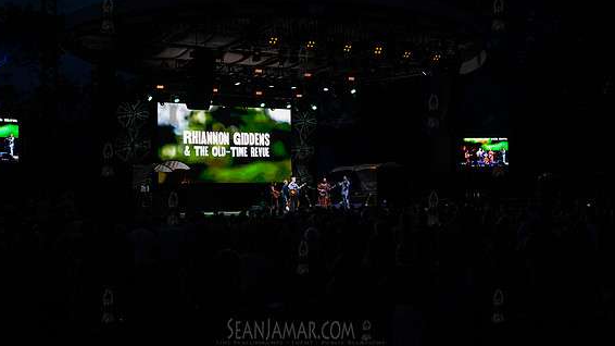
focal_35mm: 41
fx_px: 668
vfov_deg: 29.0
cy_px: 173
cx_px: 303
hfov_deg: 49.4
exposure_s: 1/320
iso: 4000
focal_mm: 38
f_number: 4
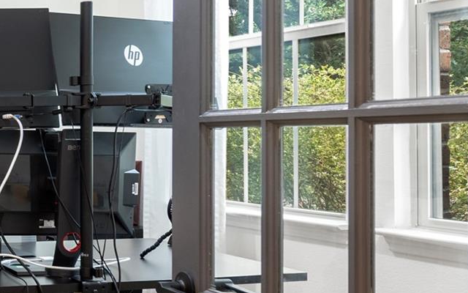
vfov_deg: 21.0
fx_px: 791
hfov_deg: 26.3
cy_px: 135
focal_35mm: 62
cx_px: -188
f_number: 8
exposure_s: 1/2
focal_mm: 19
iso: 400
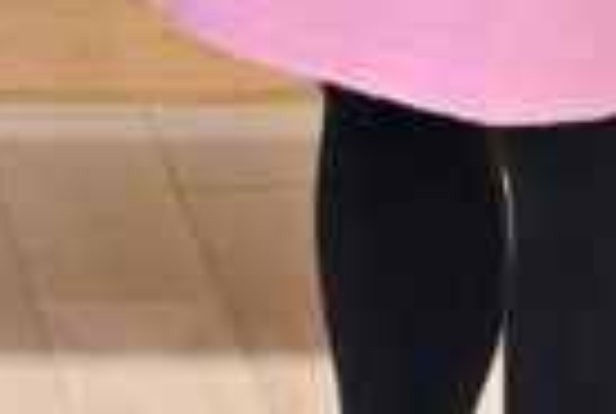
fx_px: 4733
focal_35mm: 276
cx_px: -522
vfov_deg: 4.7
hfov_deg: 7.2
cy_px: -1069
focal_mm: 37
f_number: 4
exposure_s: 1/125
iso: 1600
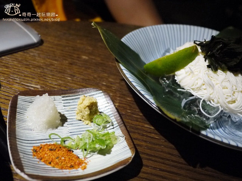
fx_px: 196
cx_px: 121
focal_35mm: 28
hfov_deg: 63.4
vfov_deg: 49.7
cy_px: 90
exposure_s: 1/50
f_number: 2.5
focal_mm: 14
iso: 800
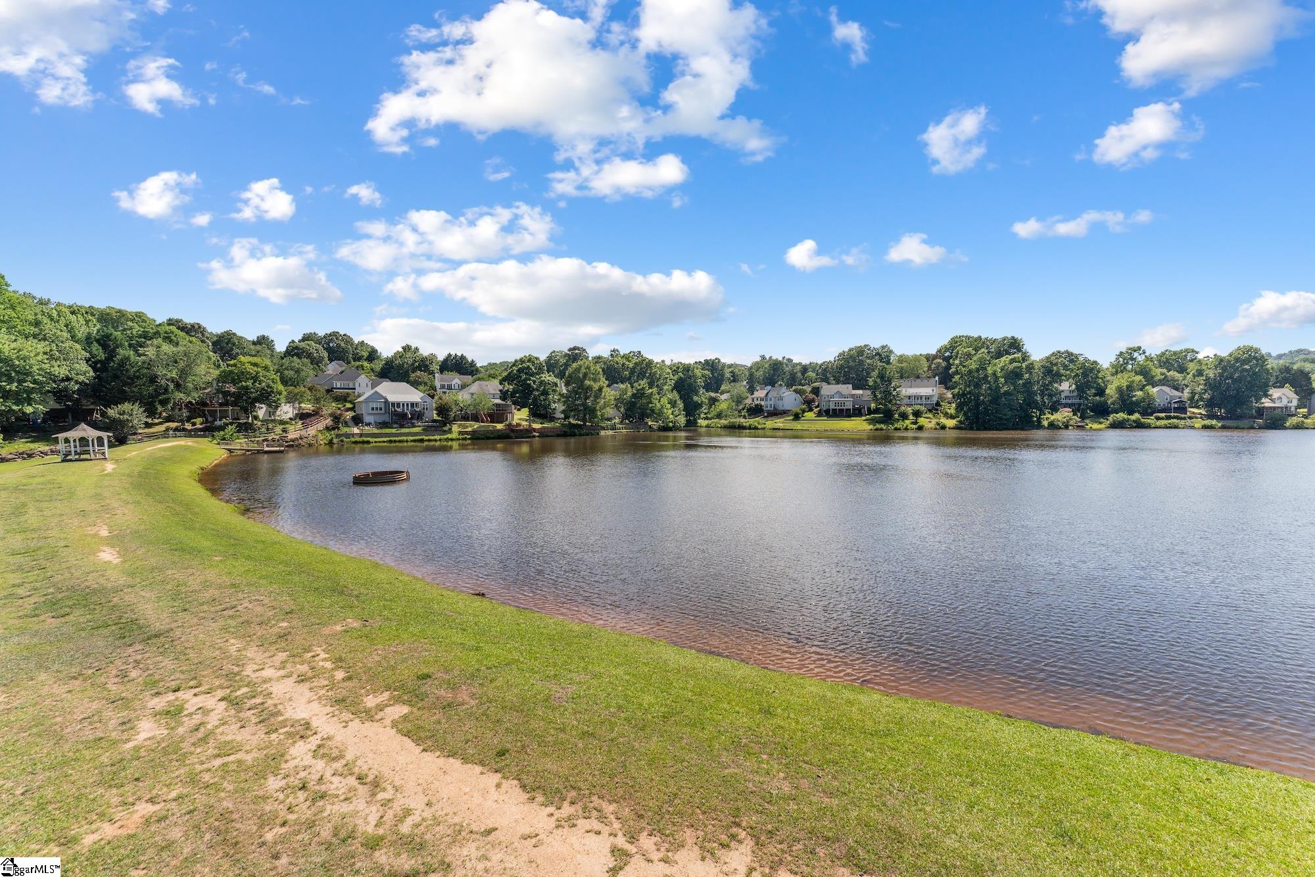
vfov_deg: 81.2
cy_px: 438
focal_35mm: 14
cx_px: 658
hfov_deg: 104.3
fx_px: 511
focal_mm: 14
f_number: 5.6
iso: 400
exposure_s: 1/2500
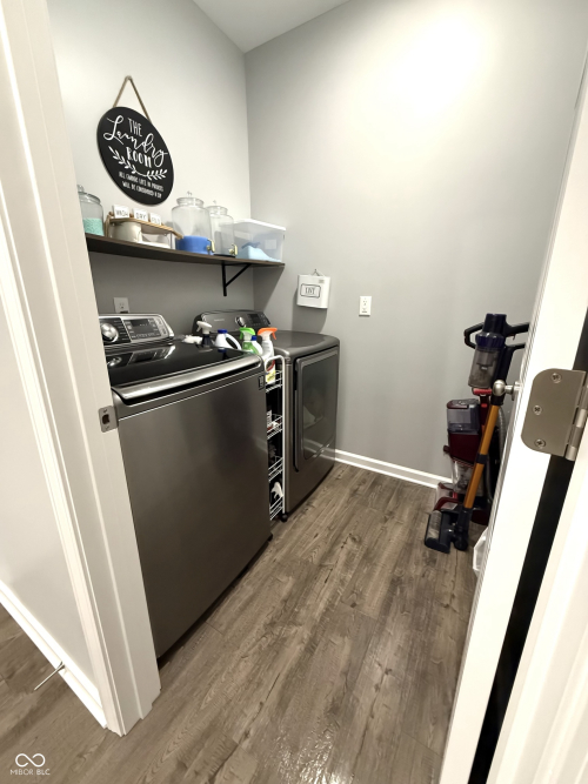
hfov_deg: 85.7
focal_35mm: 14
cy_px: 392
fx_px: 317
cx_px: 294
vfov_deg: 102.1
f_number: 2.2
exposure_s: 1/40
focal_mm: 2.22
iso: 1000
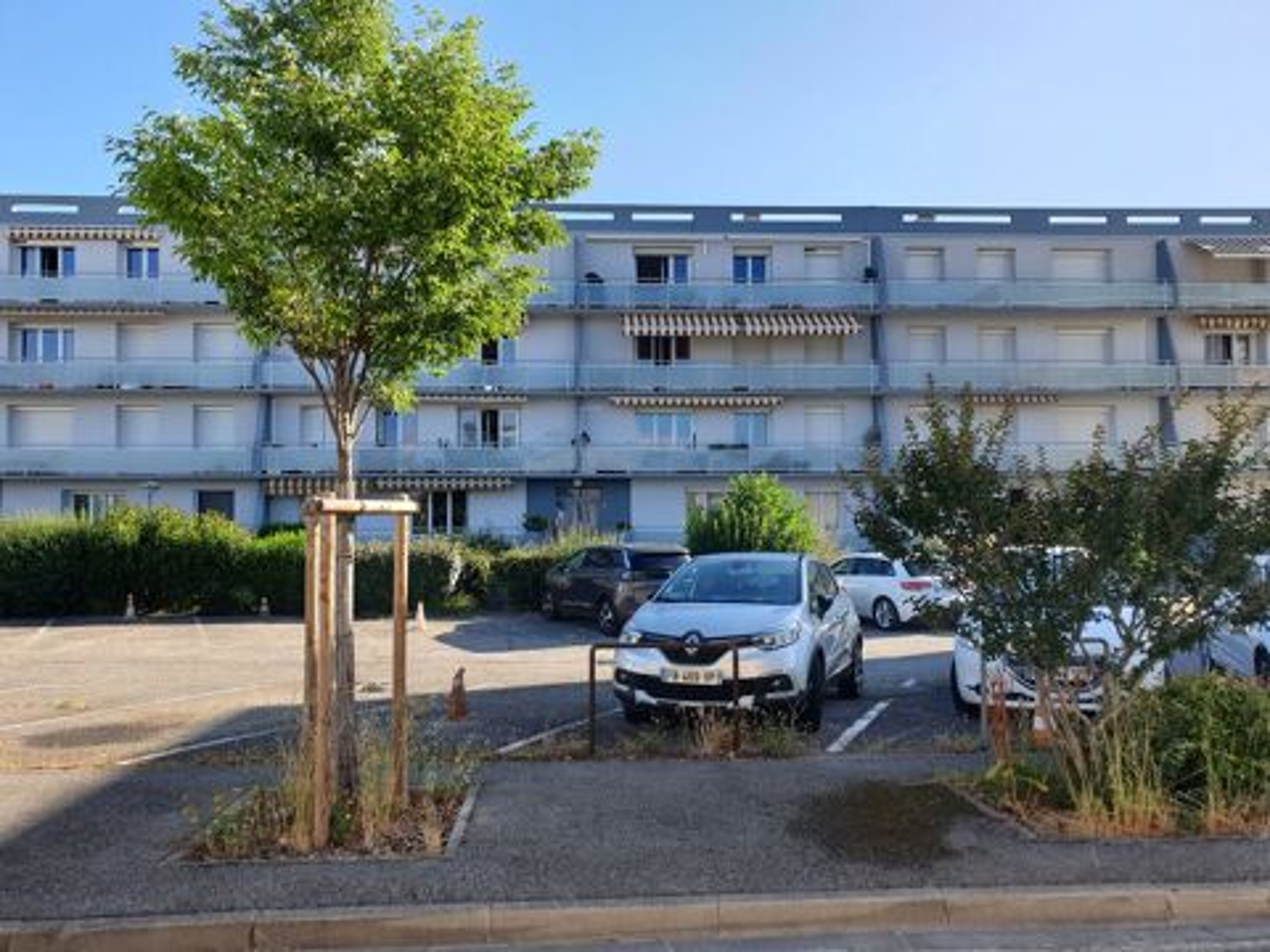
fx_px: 954
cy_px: 476
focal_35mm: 26
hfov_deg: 67.3
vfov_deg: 53.1
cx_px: 635
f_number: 2.4
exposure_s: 1/997
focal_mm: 4.3
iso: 50
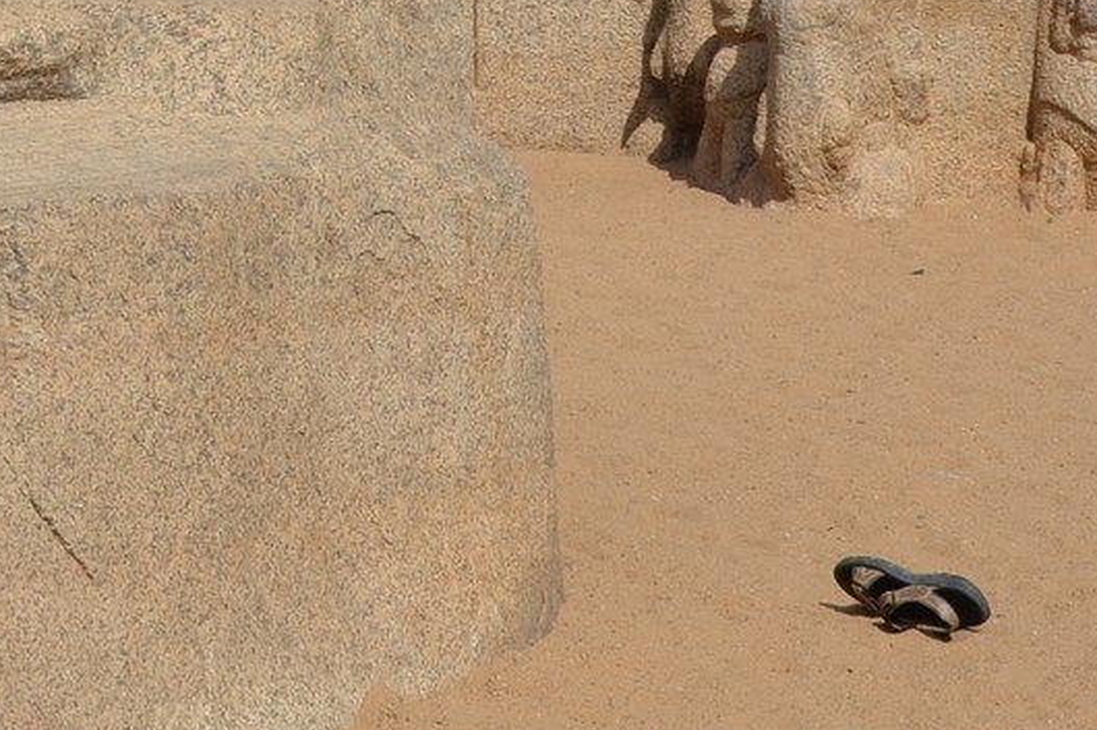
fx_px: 4295
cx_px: -379
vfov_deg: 9.4
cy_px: -482
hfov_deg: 13.9
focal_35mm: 141
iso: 100
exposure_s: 1/500
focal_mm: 26
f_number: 7.1
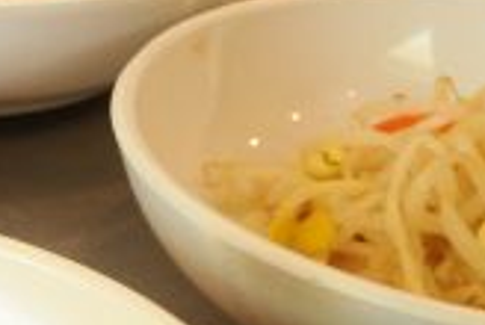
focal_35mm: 183
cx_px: -210
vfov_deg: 7.4
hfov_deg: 10.9
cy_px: 483
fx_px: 2470
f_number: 8
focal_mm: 28
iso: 800
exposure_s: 1/13
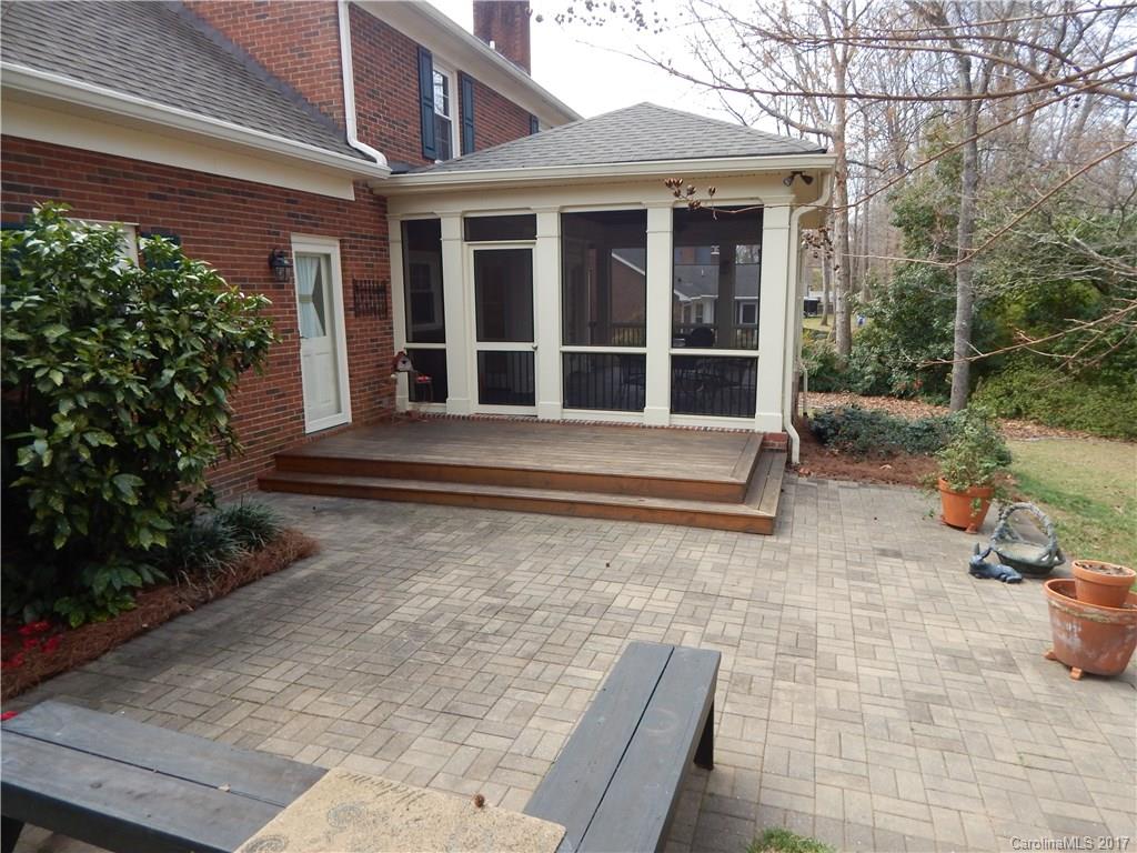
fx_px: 723
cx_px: 568
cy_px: 426
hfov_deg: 76.4
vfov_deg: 61.1
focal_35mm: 22
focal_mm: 4
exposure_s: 1/400
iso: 125
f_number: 3
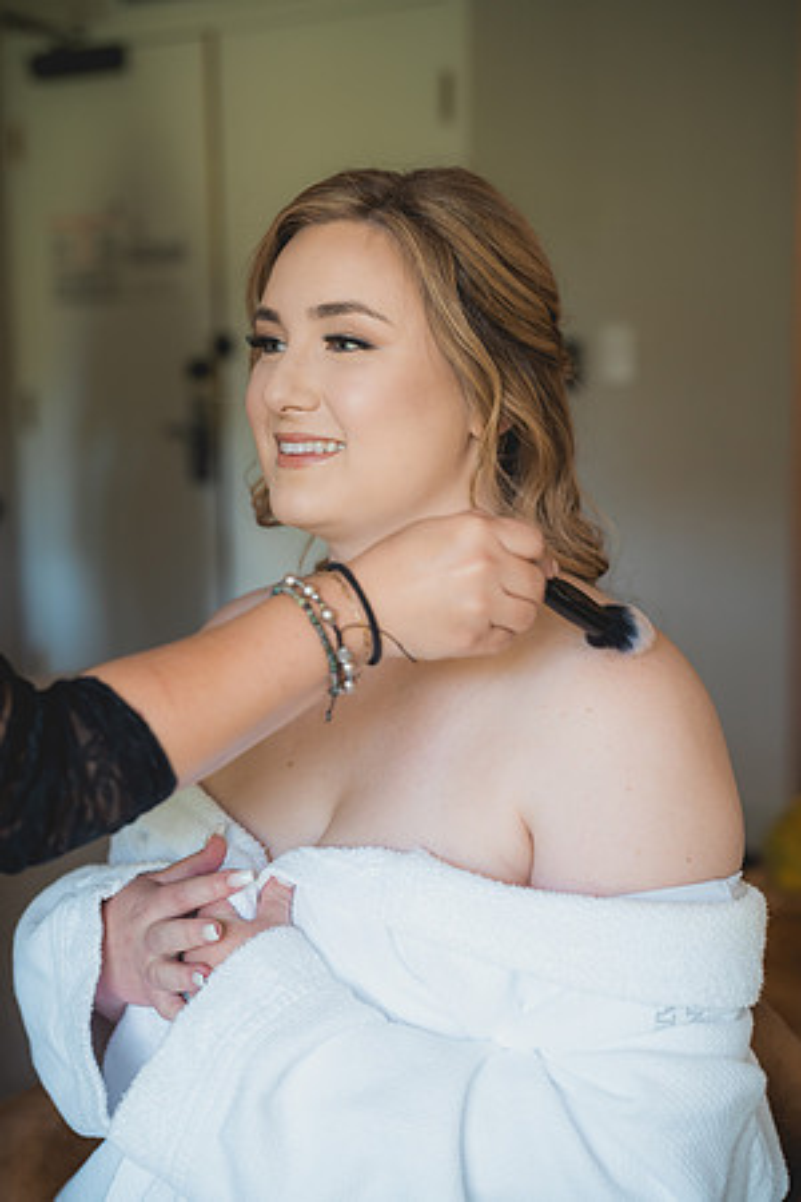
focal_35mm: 50
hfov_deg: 27.0
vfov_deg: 39.6
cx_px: 400
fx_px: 1669
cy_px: 601
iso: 800
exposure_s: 1/125
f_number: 2.5
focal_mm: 50
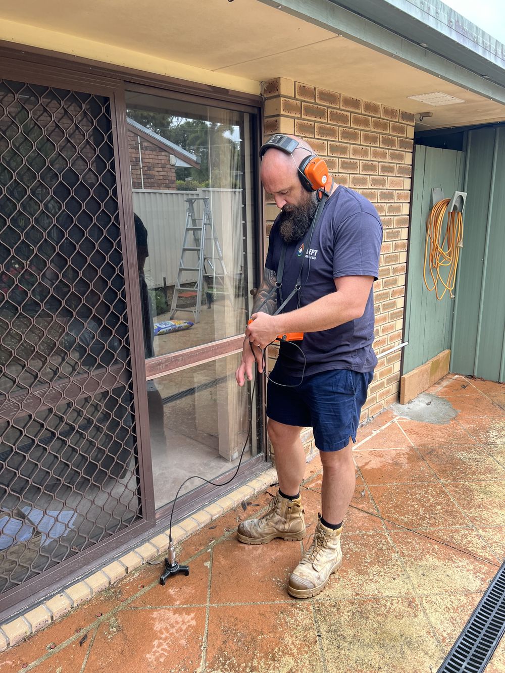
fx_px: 506
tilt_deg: -13.3
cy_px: 336
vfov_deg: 67.3
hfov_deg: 53.1
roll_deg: +1.1
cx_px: 252
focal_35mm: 26
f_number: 1.5
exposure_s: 1/121
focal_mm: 5.7
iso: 50
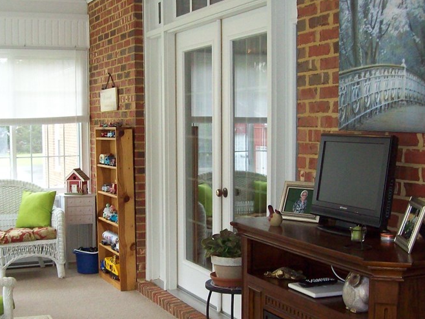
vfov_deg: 26.1
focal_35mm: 56
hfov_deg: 34.2
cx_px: 162
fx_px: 688
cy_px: 195
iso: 200
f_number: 2.7
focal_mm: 6
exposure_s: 1/70
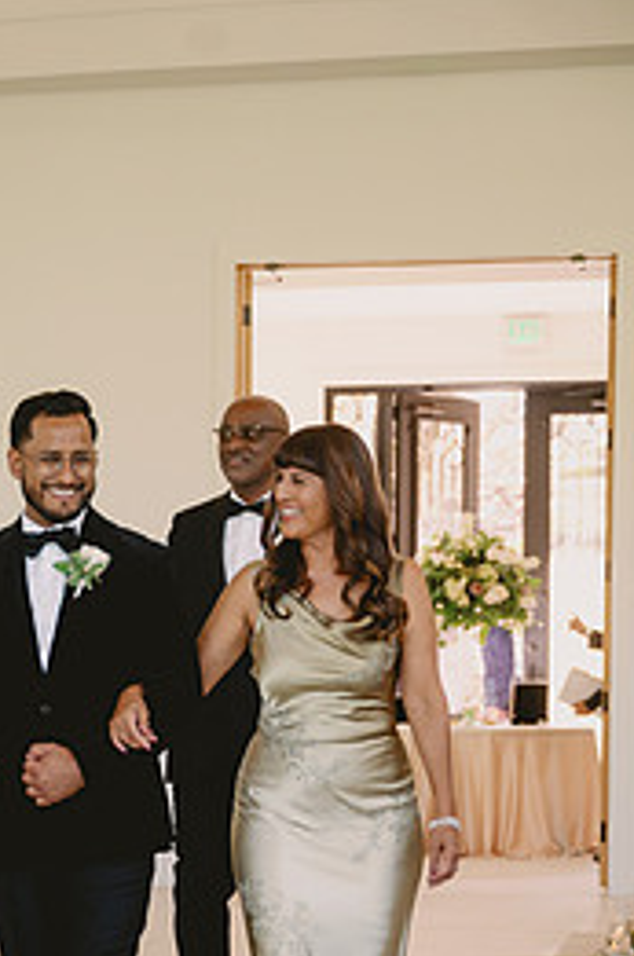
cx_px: 134
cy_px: 788
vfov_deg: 20.2
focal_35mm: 100
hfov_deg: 13.6
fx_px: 2652
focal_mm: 58
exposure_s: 1/640
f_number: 2.8
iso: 1250
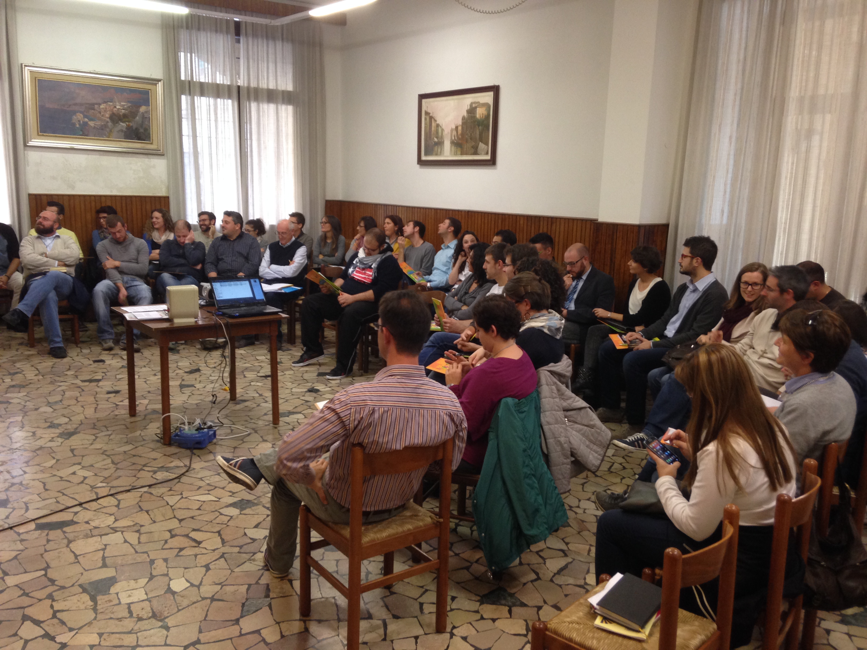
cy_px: 325
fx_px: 827
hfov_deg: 55.4
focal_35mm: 33
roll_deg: -1.7
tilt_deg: -10.5
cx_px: 434
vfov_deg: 42.9
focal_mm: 4.12
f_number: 2.4
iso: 125
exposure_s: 1/20
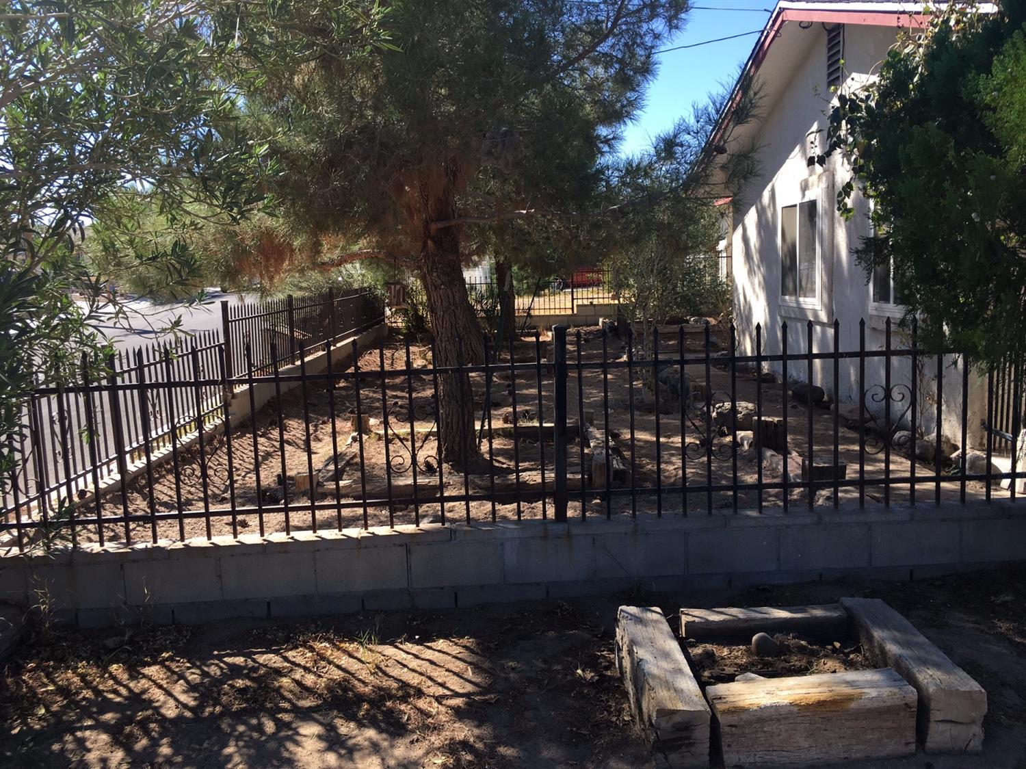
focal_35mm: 29
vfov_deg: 48.2
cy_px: 384
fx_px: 859
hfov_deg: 61.7
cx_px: 513
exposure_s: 1/561
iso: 25
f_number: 2.2
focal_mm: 4.15
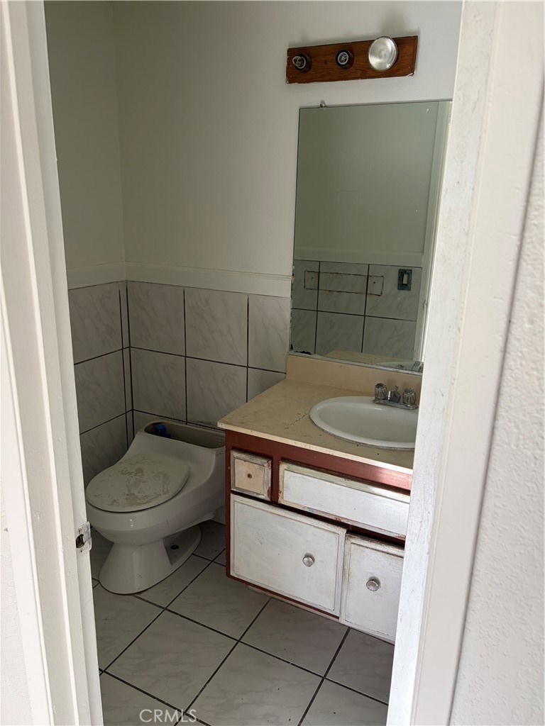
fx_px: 546
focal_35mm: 26
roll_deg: -1.7
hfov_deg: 53.1
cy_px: 363
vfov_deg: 67.3
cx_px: 272
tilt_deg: -15.3
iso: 64
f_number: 1.6
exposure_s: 1/122
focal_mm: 5.96
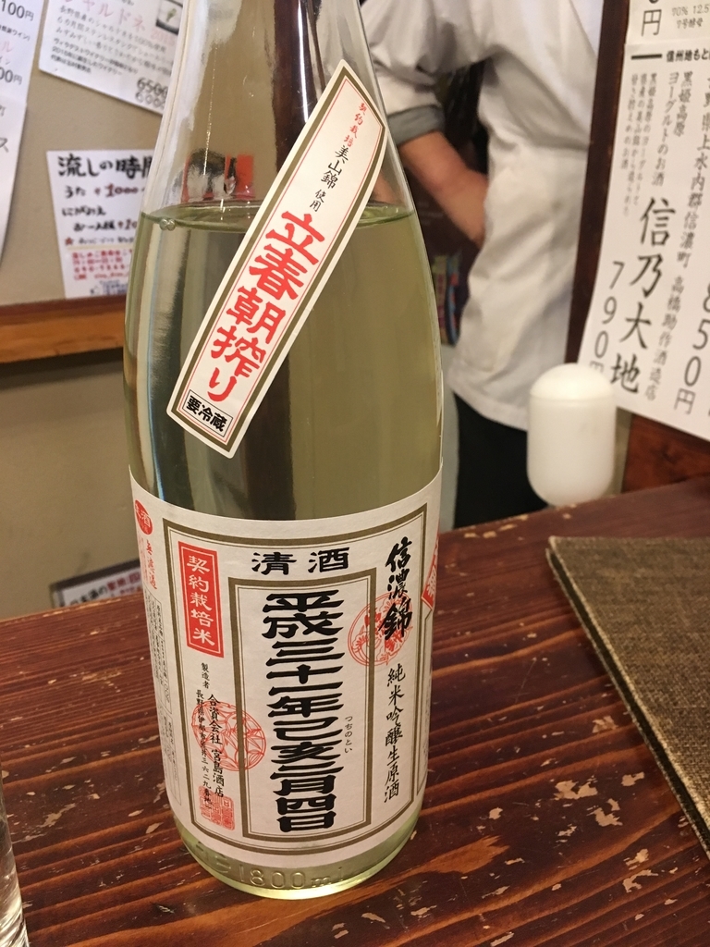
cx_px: 355
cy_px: 474
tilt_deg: -23.7
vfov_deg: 61.7
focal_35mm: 29
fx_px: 793
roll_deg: -0.1
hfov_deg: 48.2
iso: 200
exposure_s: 1/24
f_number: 2.2
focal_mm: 4.15
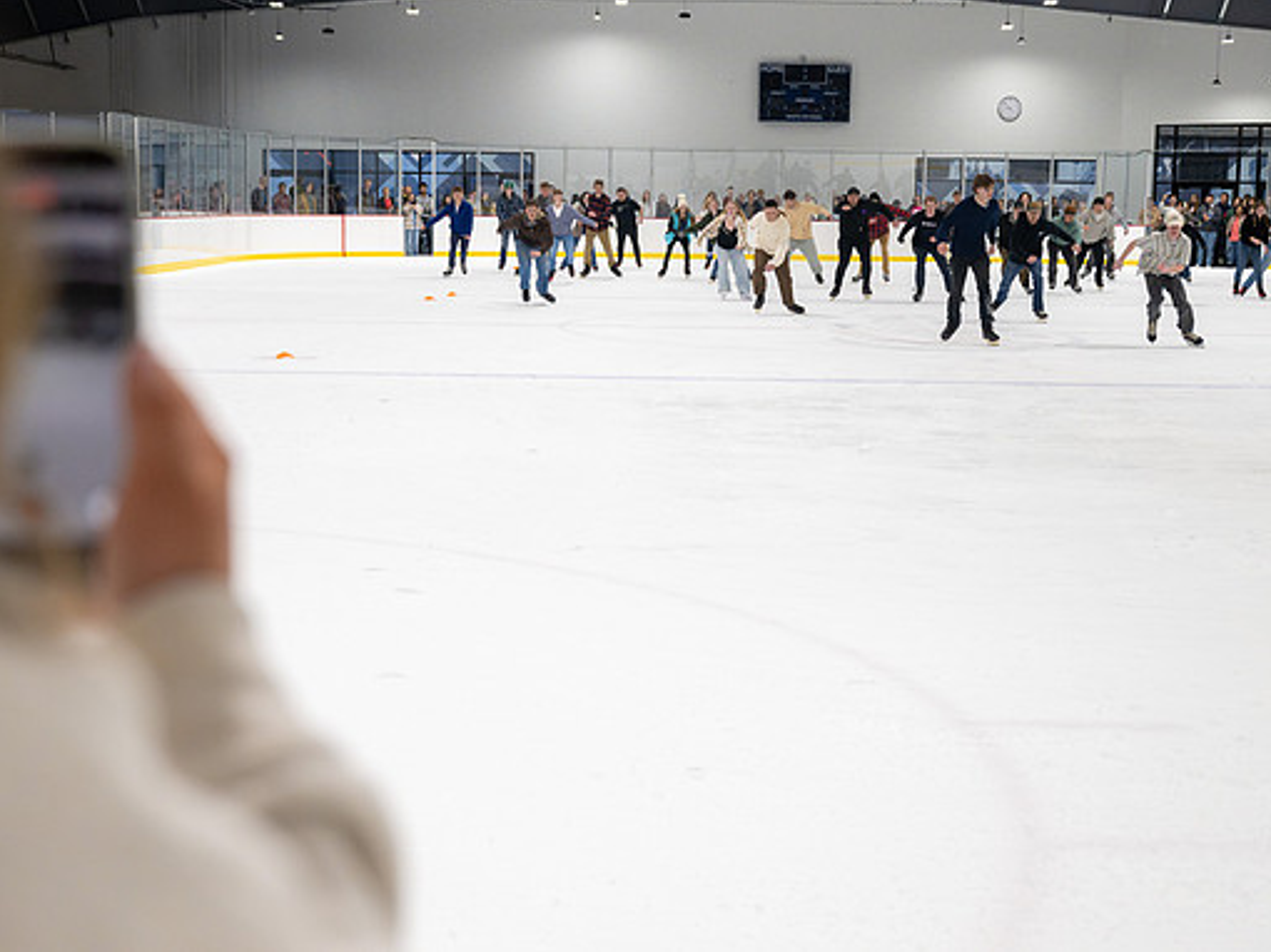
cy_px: 551
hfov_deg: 33.2
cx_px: 661
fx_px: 2129
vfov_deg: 25.2
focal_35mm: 58
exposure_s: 1/800
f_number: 4
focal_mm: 45
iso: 3200
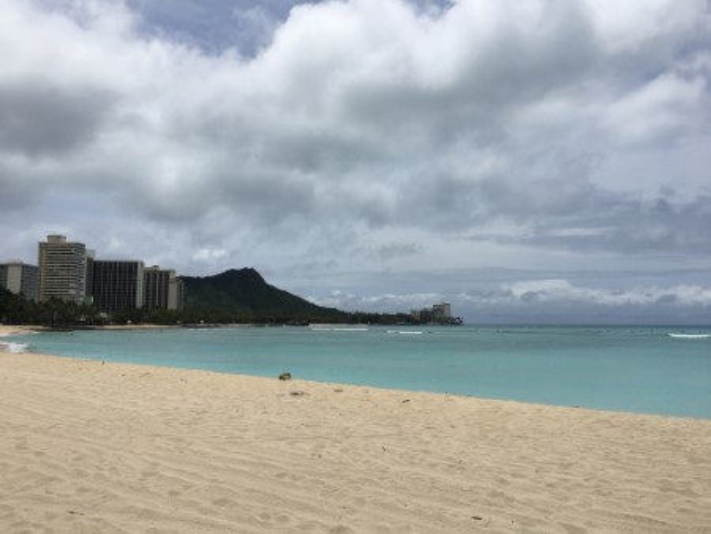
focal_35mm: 29
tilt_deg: +4.6
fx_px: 596
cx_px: 356
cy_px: 267
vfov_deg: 48.3
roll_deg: -0.7
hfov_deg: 61.6
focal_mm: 4.15
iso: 25
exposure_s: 1/6993
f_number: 2.2
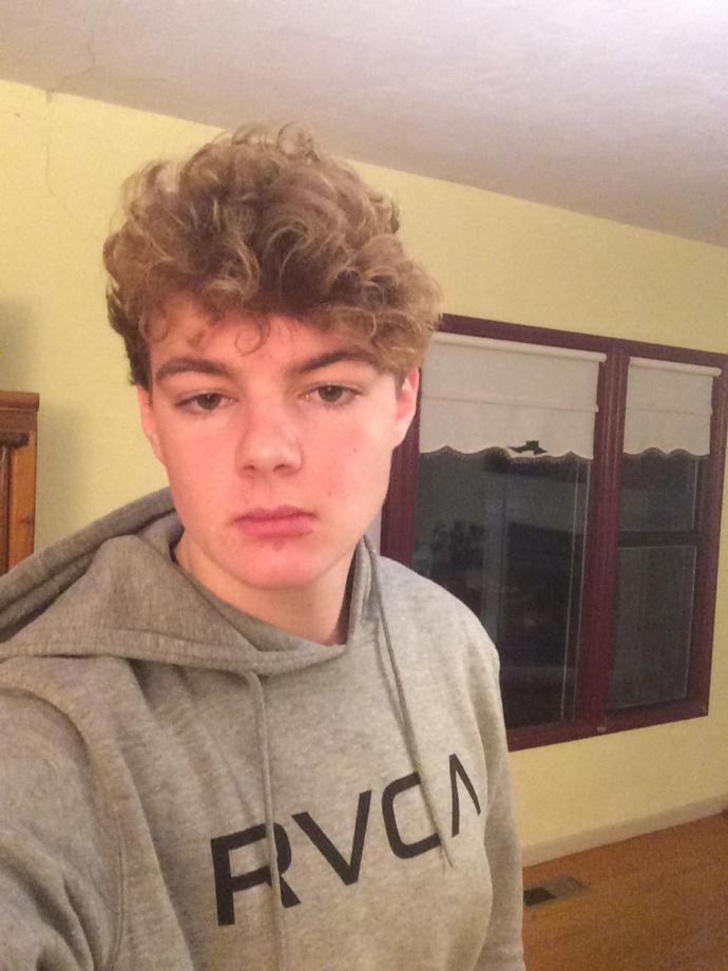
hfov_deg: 45.4
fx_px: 869
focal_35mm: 31
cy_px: 486
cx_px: 364
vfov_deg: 58.4
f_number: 2.4
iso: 500
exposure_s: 1/15
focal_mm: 2.15
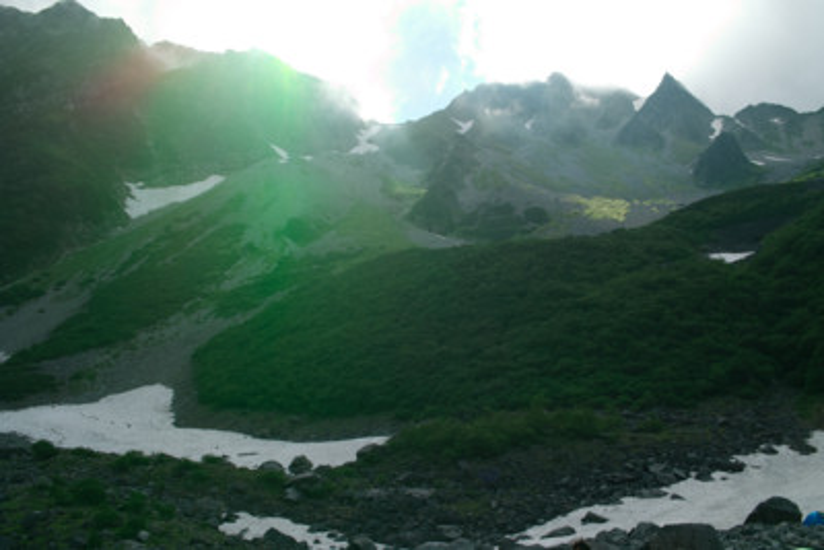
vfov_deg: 32.7
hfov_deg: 47.4
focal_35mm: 41
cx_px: 412
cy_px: 275
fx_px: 939
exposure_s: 1/160
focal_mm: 24.2
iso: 100
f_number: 5.6
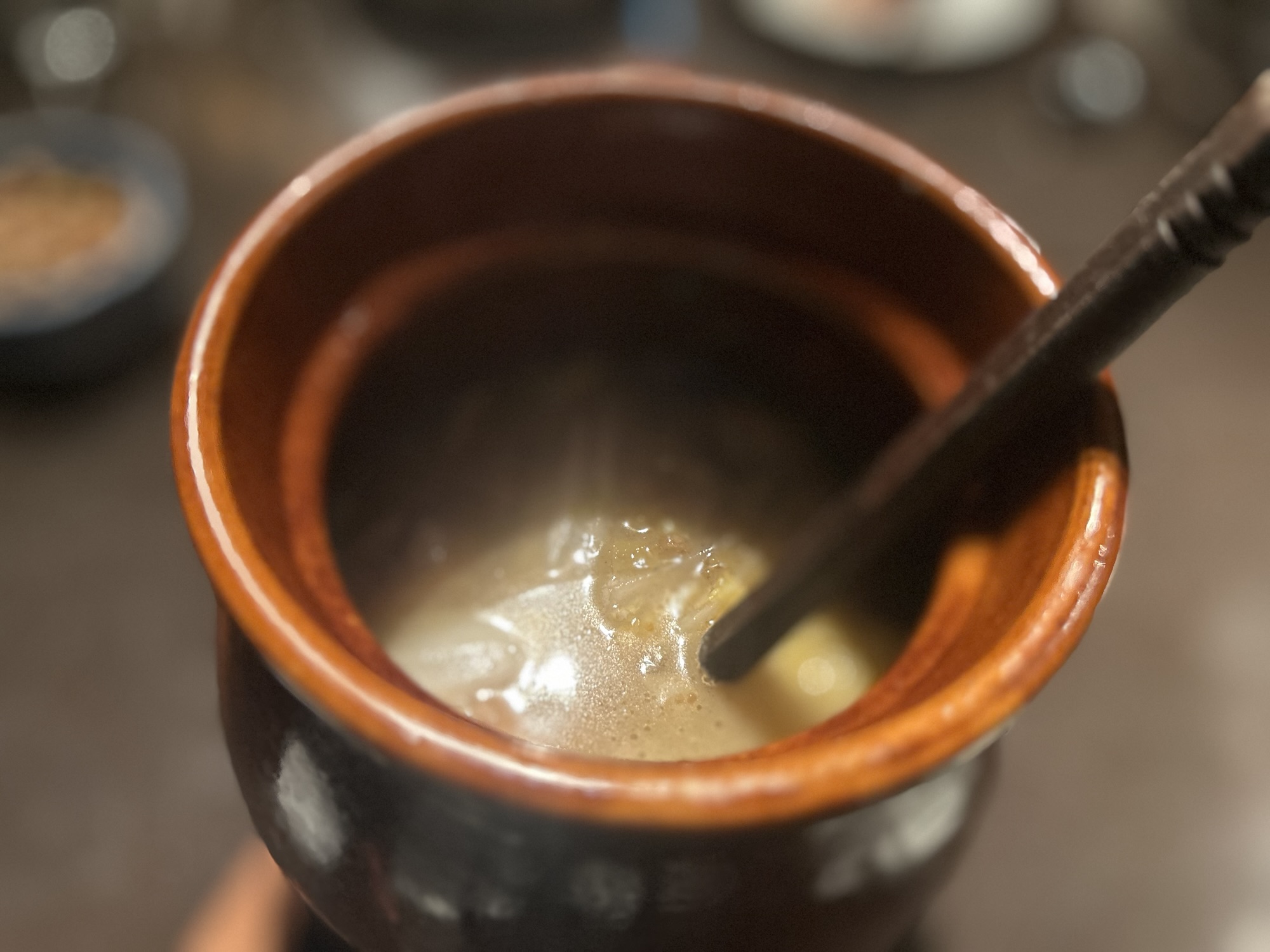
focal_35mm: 26
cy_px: 476
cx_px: 635
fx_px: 954
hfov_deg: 67.3
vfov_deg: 53.1
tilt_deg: -54.9
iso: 500
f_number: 1.5
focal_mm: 5.7
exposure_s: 1/33
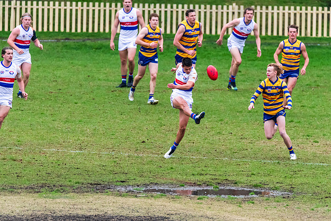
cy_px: 127
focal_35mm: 687
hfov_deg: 3.0
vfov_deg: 2.0
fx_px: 6318
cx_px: 190
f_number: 6.3
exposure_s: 1/1250
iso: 3200
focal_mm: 600
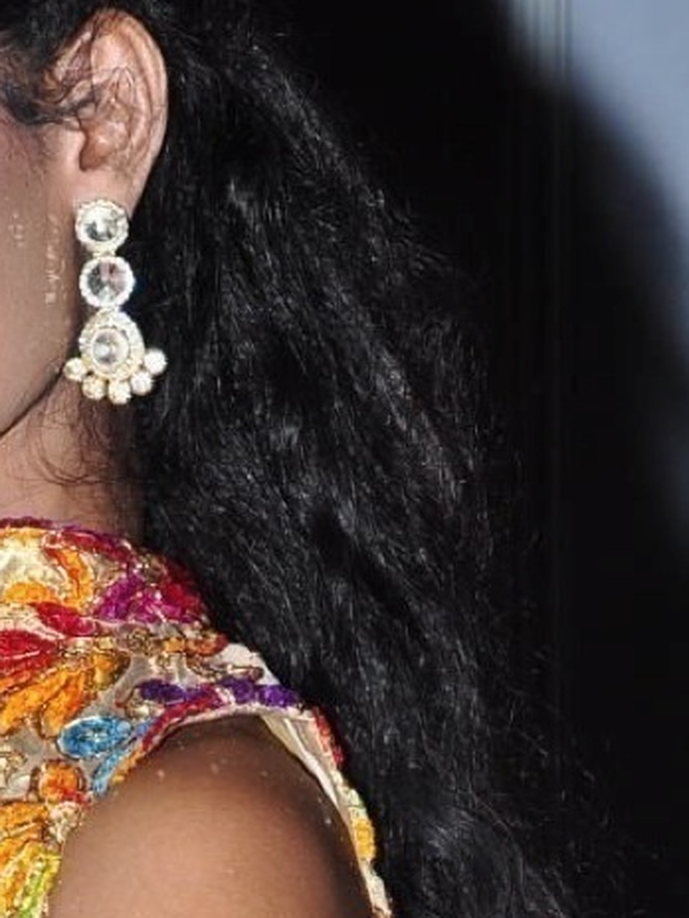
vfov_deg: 6.7
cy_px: 1324
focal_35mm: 292
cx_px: -111
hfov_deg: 5.1
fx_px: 7749
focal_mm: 52
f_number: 10
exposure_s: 1/125
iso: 400
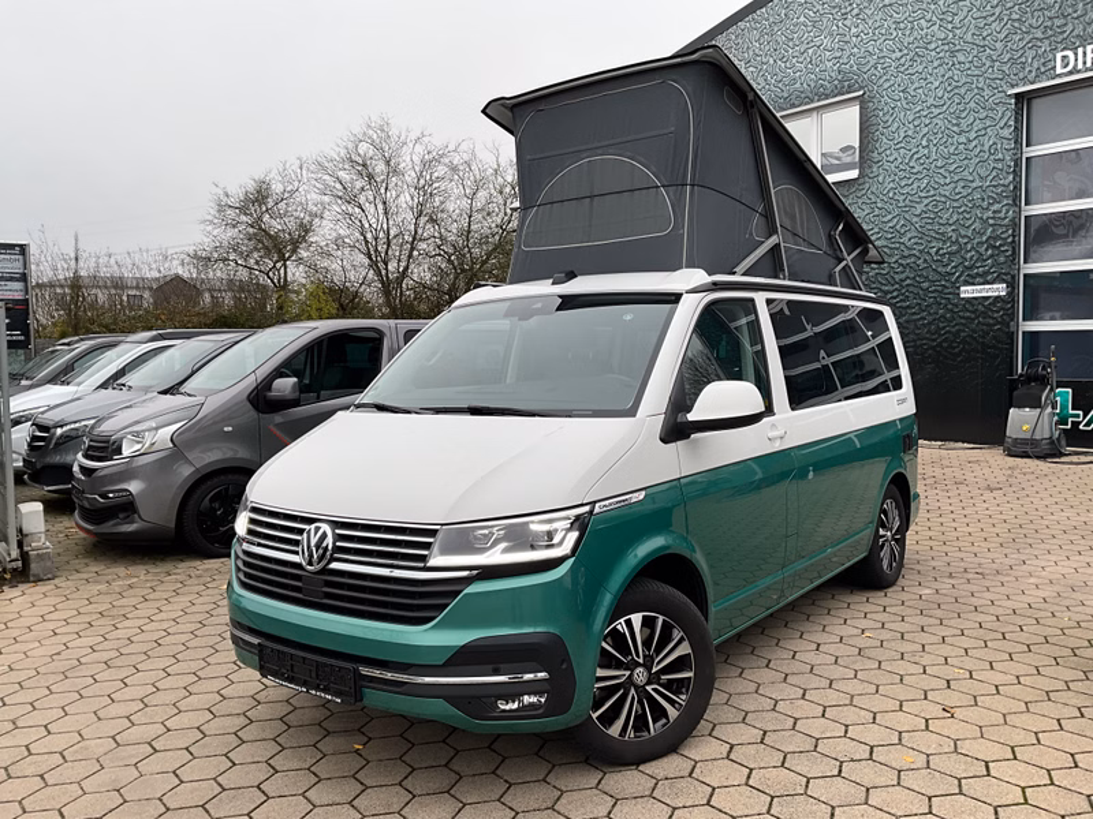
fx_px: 916
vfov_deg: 48.2
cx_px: 546
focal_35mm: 29
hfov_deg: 61.7
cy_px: 410
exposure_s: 1/165
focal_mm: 3
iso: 20
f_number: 1.8
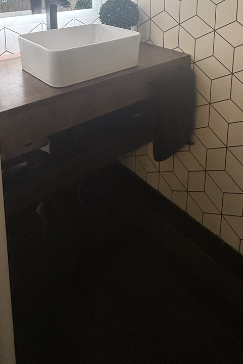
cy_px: 22
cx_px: 107
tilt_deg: -10.0
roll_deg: +0.1
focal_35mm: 31
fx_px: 314
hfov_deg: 42.3
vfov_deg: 51.5
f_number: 2.2
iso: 160
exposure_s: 1/120
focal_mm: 2.22
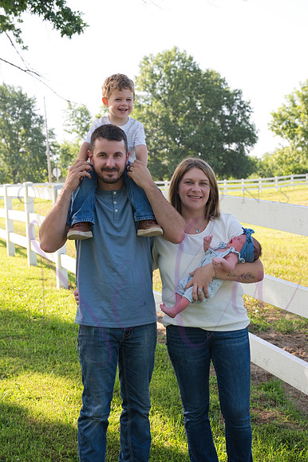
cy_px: 231
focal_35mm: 57
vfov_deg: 35.1
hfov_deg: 23.8
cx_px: 154
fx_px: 732
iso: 400
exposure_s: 1/320
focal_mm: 57
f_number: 7.1
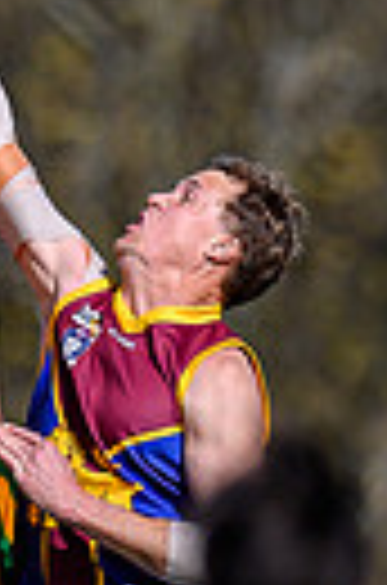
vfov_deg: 0.6
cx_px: 120
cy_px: 651
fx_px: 52538
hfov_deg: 0.4
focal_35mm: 3241
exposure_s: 1/2500
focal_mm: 500
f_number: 4
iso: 140
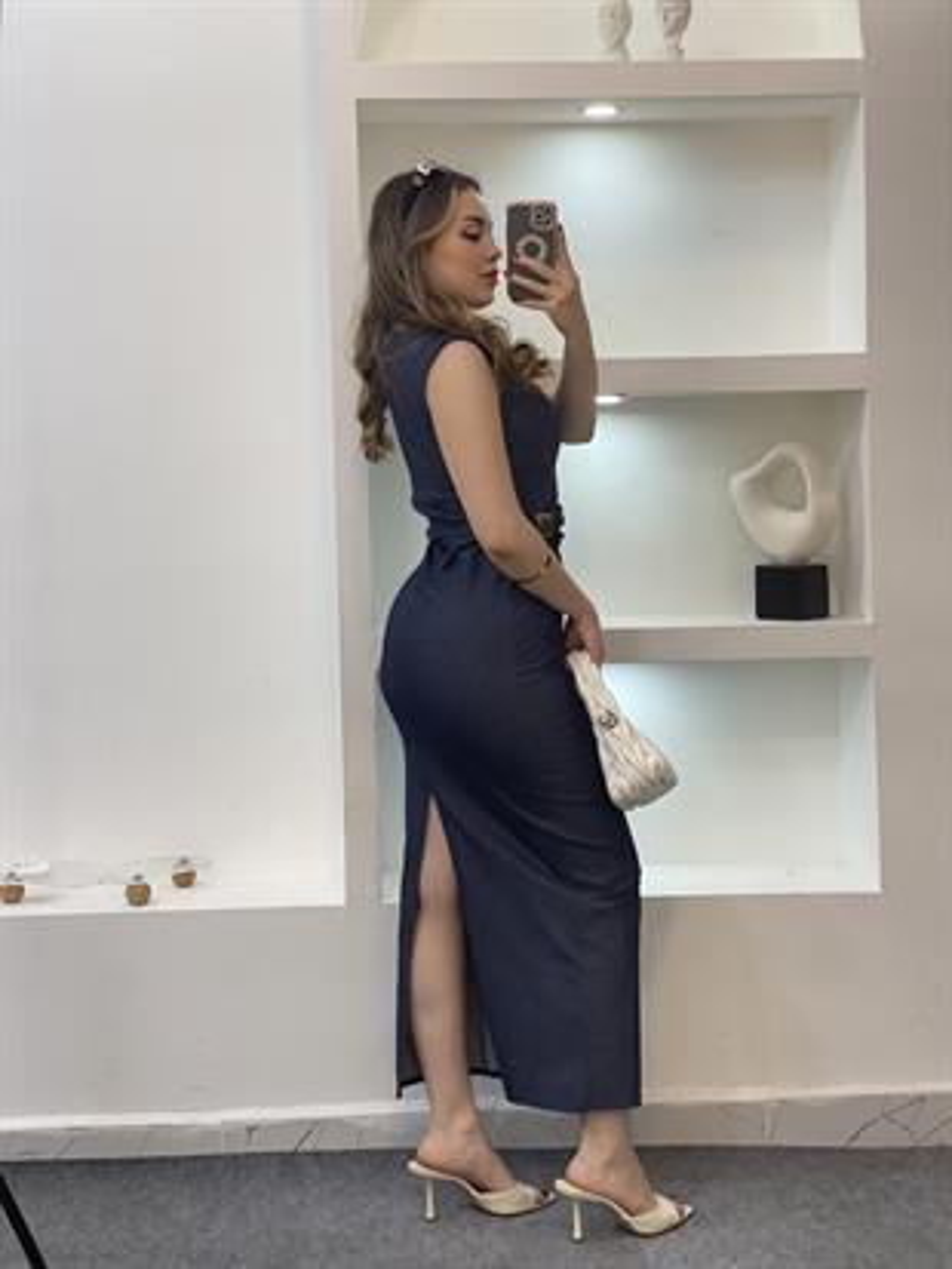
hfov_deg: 28.0
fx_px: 1906
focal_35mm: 52
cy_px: 634
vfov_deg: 36.8
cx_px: 476
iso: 80
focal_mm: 6
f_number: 2
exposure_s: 1/100
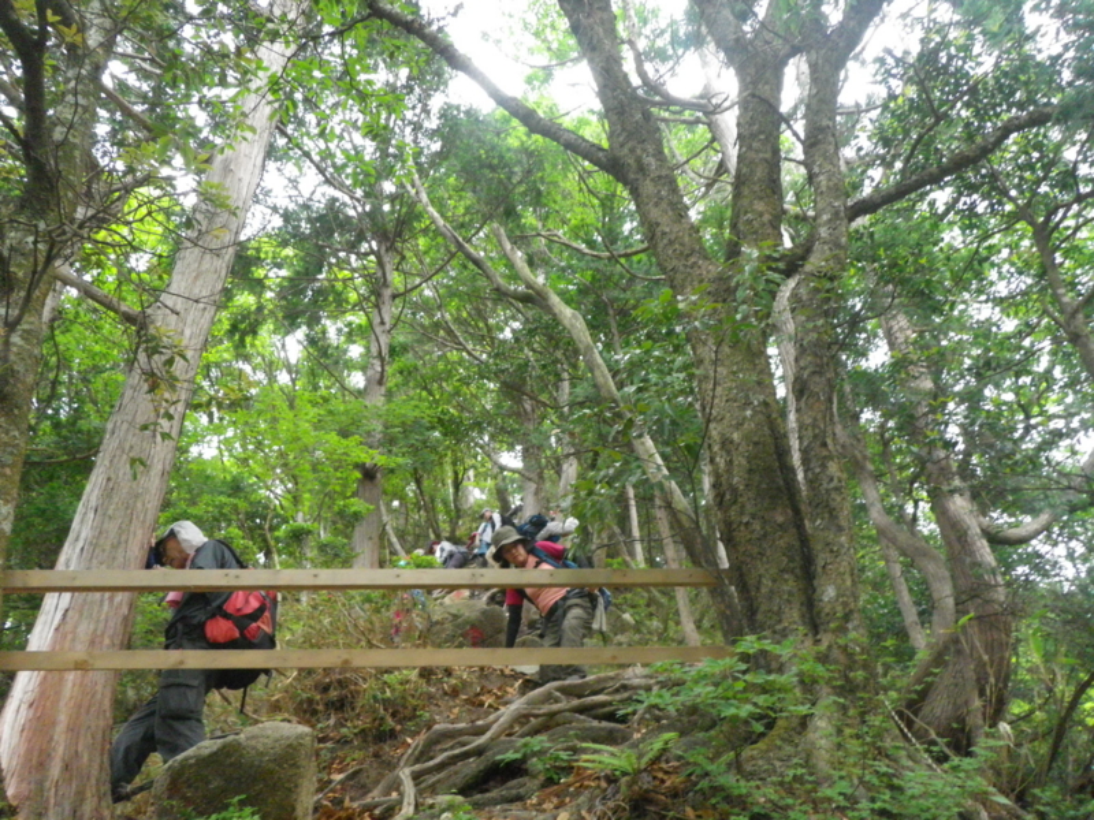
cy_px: 410
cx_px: 547
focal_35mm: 35
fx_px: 1106
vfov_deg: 40.7
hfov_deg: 52.6
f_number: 3.8
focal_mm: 6.2
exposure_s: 1/60
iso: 400
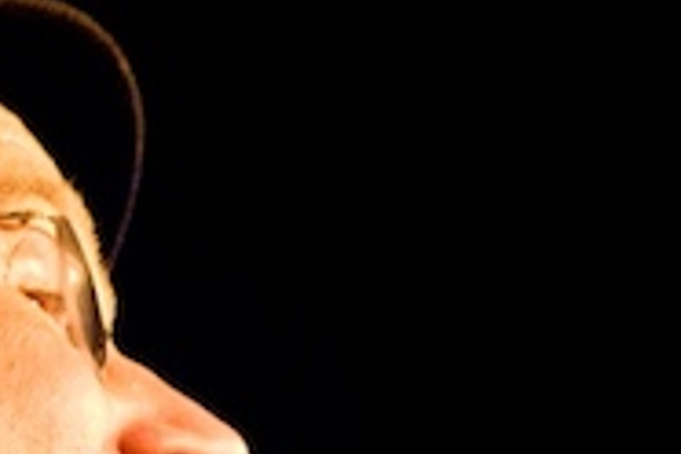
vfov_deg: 2.3
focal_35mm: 591
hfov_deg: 3.5
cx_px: 139
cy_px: 535
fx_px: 11179
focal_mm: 200
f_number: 2.8
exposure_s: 1/125
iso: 5000
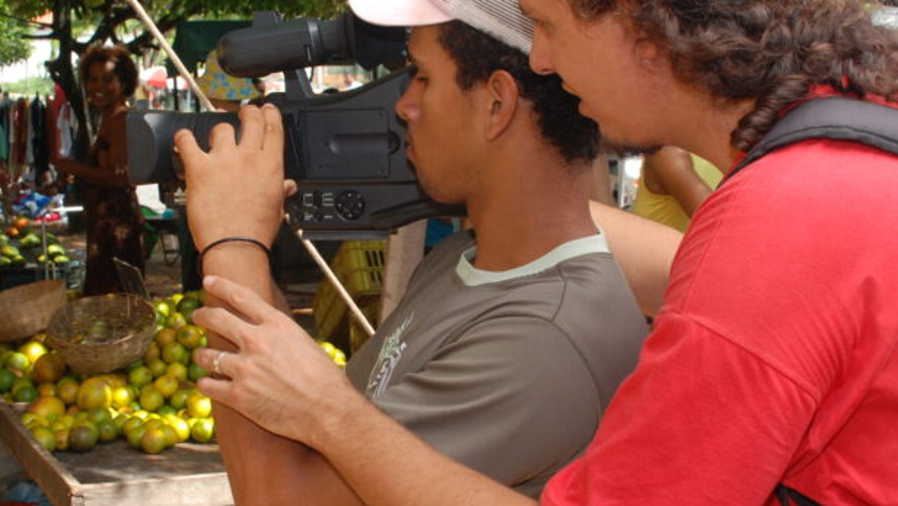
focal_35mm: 68
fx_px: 1620
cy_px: 250
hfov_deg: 31.0
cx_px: 417
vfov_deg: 17.8
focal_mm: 26
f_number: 9
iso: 400
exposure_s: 1/160
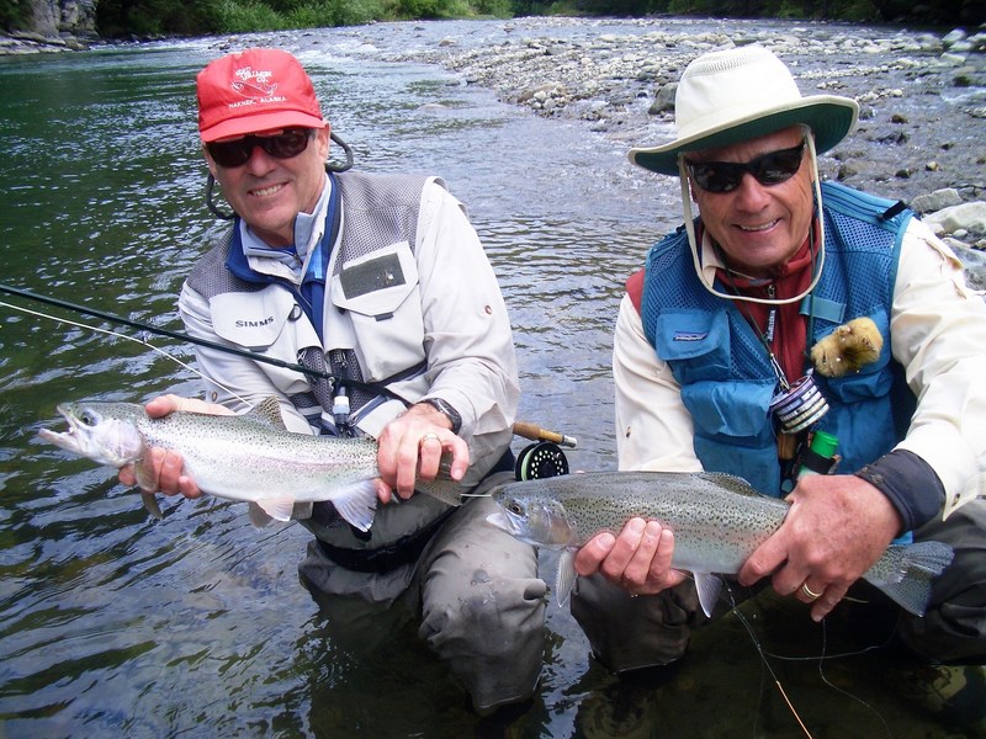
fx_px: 997
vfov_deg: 40.7
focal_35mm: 35
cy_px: 370
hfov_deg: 52.6
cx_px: 493
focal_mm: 5.8
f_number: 4.3
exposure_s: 1/320
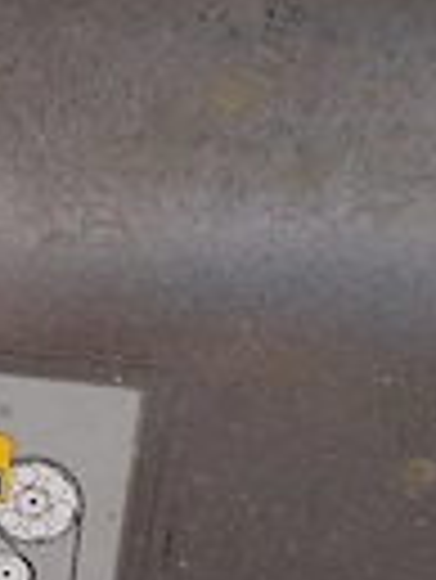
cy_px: 495
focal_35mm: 90
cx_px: -139
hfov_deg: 15.6
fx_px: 1509
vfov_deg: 21.4
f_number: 1.8
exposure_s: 1/100
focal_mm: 4.22
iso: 64
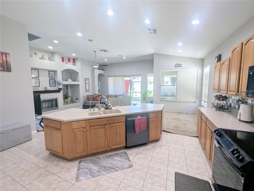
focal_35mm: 13
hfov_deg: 106.1
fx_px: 96
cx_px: 127
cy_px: 96
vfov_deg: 90.1
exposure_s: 1/40
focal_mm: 1.95
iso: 55
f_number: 2.2
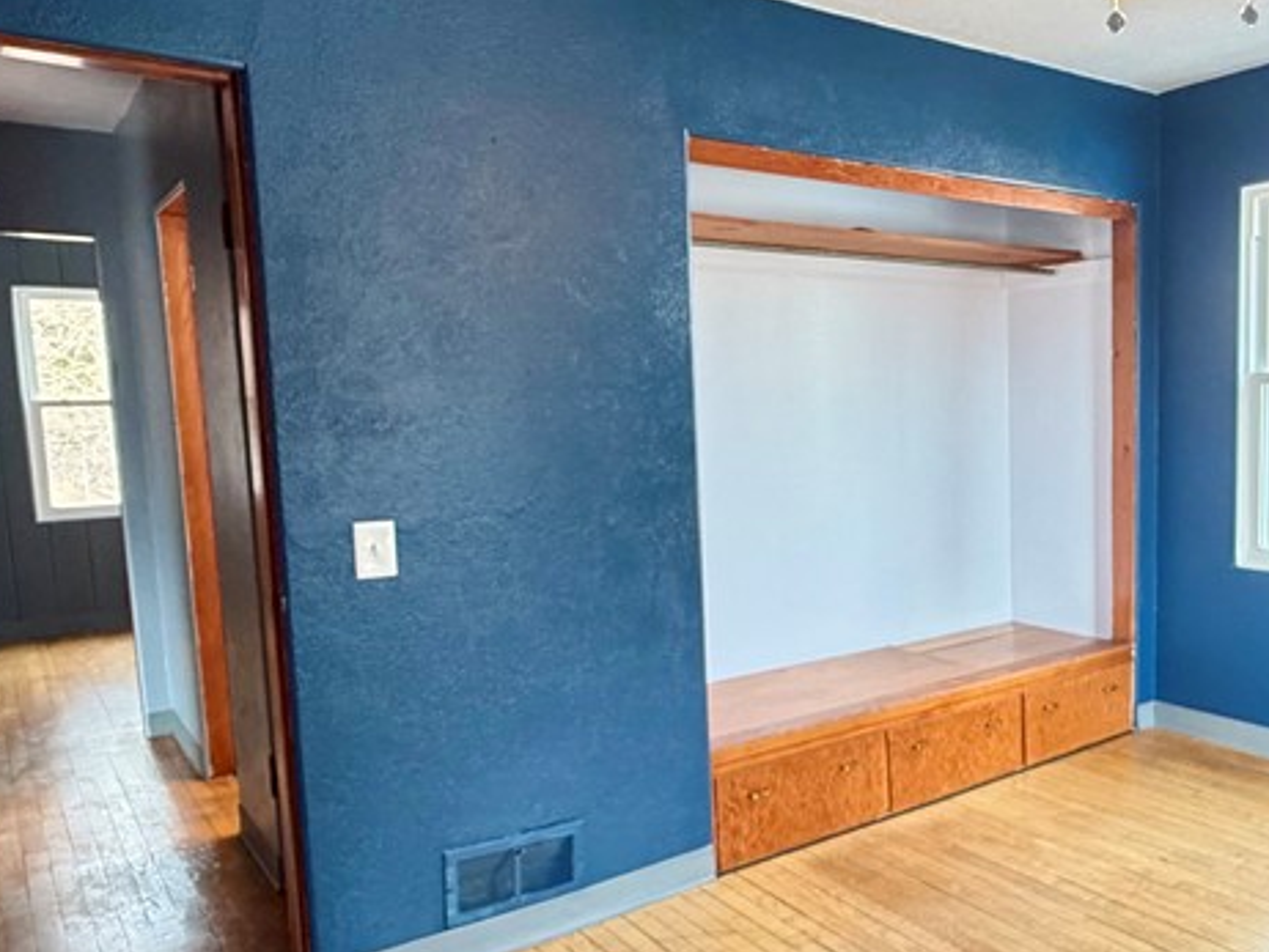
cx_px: 970
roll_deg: +1.3
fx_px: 1137
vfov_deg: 45.4
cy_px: 519
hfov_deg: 55.2
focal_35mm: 31
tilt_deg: -7.0
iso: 320
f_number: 2.2
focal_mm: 2.22
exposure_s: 1/60
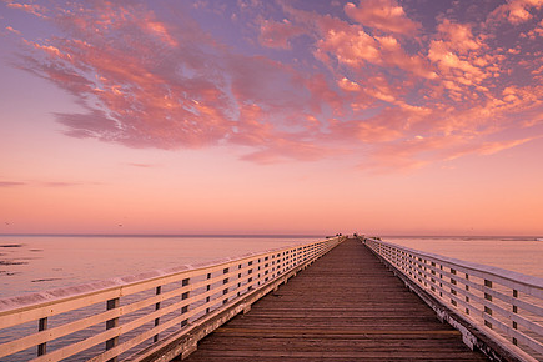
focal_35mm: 32
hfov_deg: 58.1
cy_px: 230
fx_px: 483
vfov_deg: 40.8
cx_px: 336
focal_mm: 24
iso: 160
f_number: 8
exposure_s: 1/25
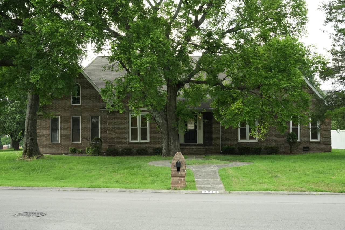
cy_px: 115
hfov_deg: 37.1
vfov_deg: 25.2
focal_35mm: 54
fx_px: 515
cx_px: 172
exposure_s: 1/160
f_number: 7.1
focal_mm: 53.7
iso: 1600
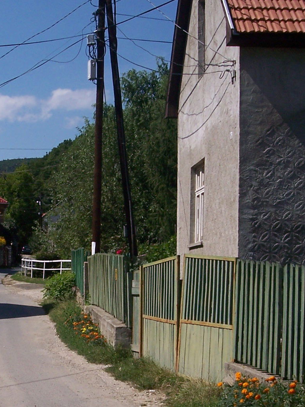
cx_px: 5
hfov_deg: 16.6
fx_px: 1022
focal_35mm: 87
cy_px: 294
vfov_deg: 22.3
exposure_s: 1/750
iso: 100
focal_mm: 8
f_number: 5.6
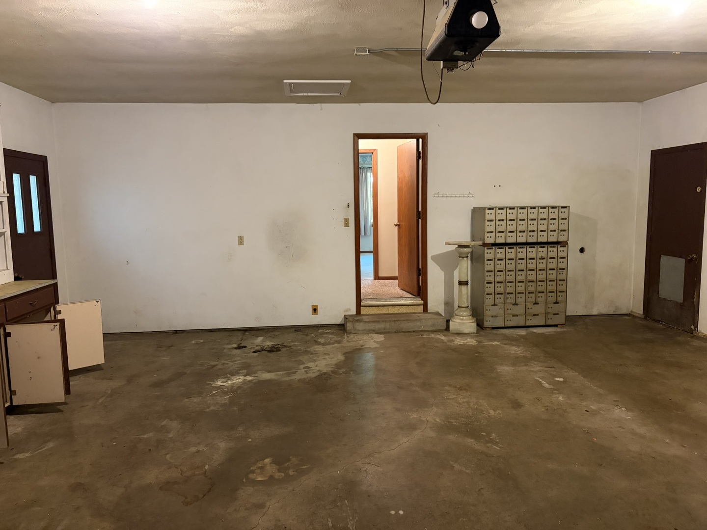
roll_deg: +0.4
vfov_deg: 53.1
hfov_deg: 67.3
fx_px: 531
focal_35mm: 26
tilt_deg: -8.7
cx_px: 354
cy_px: 265
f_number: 1.6
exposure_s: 1/30
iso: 500
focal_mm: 5.96
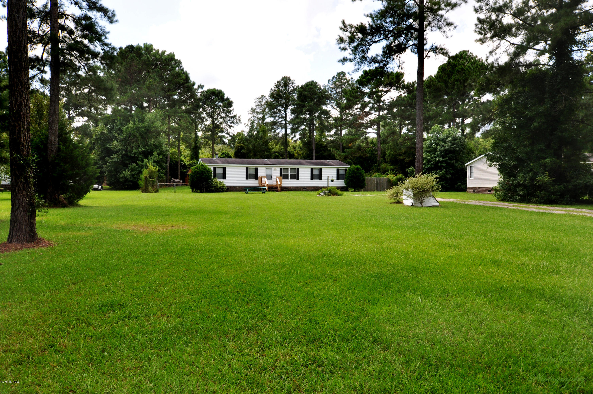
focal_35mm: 30
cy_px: 197
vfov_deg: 43.5
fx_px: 494
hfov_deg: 62.0
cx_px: 296
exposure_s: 1/250
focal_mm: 20
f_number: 10
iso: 400
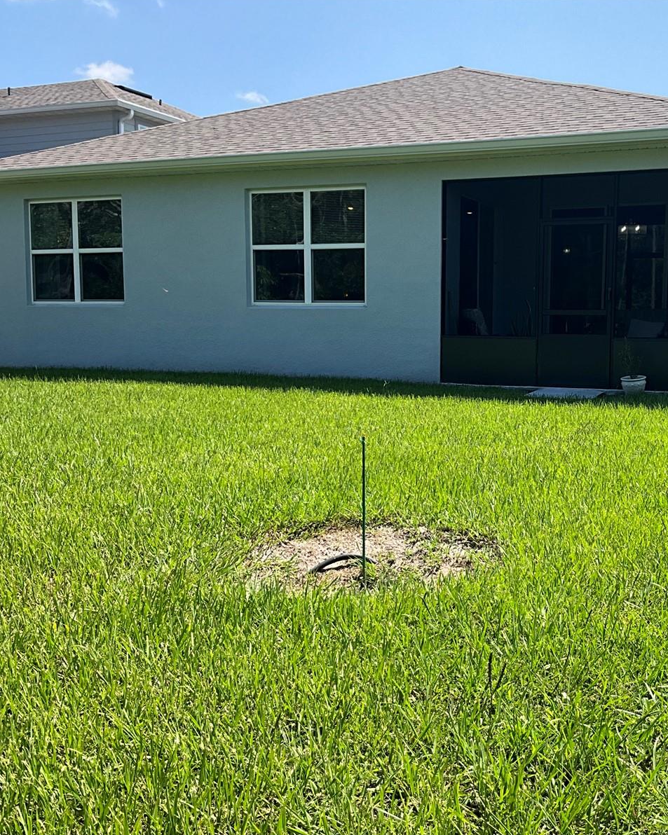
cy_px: 418
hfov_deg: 38.5
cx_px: 471
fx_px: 939
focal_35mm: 38
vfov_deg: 47.9
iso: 25
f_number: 1.8
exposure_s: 1/1055
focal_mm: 3
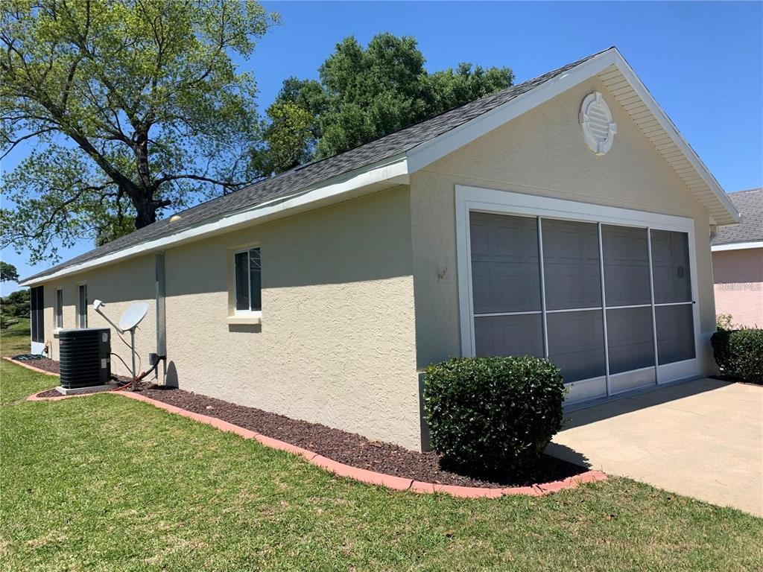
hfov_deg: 67.3
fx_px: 573
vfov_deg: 53.1
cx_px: 382
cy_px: 286
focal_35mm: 26
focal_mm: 4.25
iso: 25
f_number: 1.8
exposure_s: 1/2208
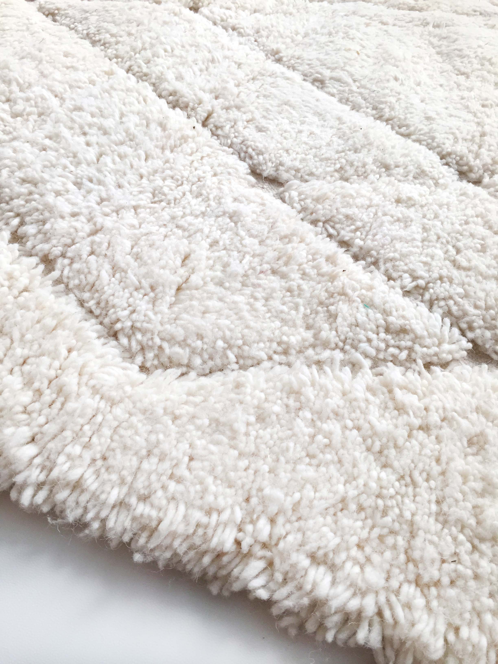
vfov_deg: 61.7
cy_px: 332
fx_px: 556
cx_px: 249
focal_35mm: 29
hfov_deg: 48.2
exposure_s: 1/100
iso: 50
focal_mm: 4.15
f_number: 2.2
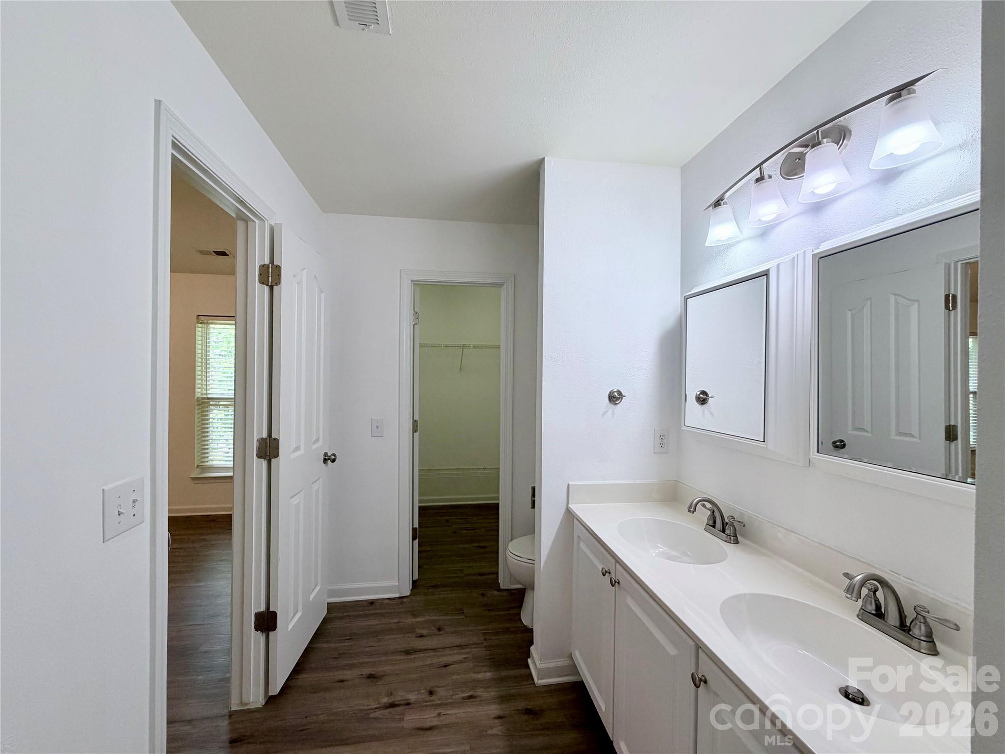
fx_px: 406
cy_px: 377
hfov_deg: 102.1
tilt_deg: -0.7
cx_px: 502
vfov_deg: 85.7
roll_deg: +0.7
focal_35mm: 14
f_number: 2.2
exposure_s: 1/120
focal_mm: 2.22
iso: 100
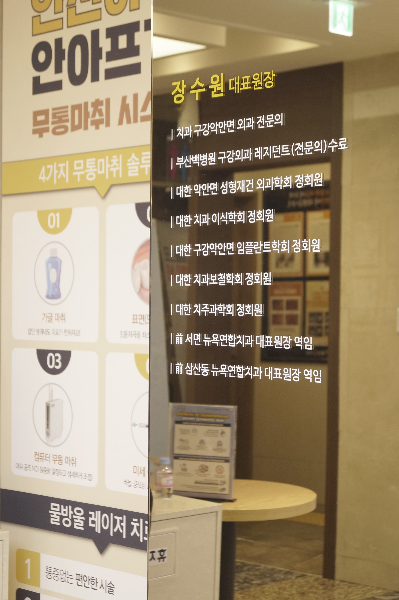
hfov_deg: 18.1
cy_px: 300
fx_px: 1250
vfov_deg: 27.0
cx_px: 200
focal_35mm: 75
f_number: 5.6
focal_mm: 50
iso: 800
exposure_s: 1/13
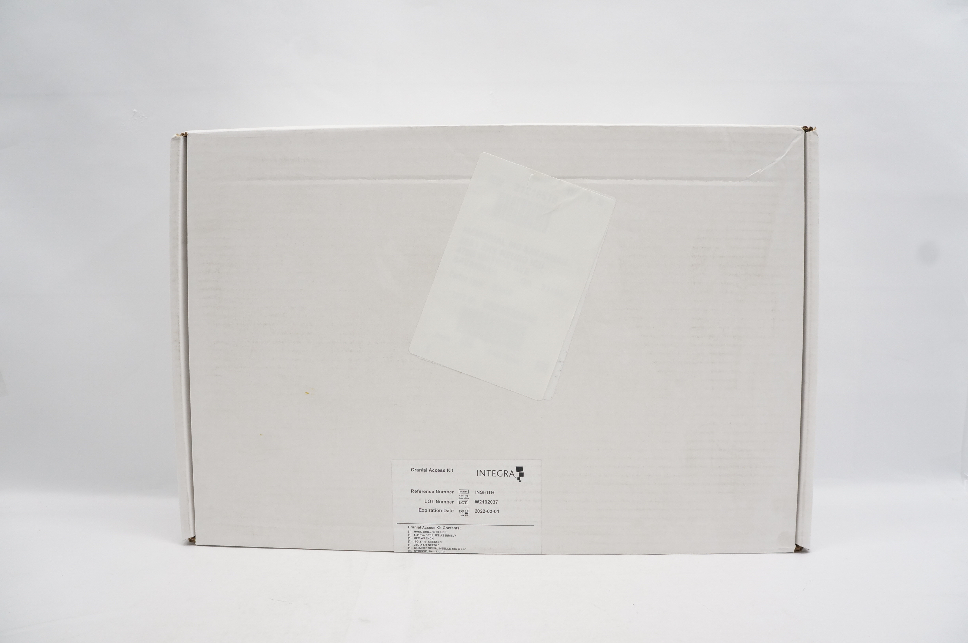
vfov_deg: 47.8
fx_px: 725
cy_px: 322
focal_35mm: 27
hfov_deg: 67.4
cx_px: 484
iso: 800
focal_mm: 18
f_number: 6.3
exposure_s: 1/160
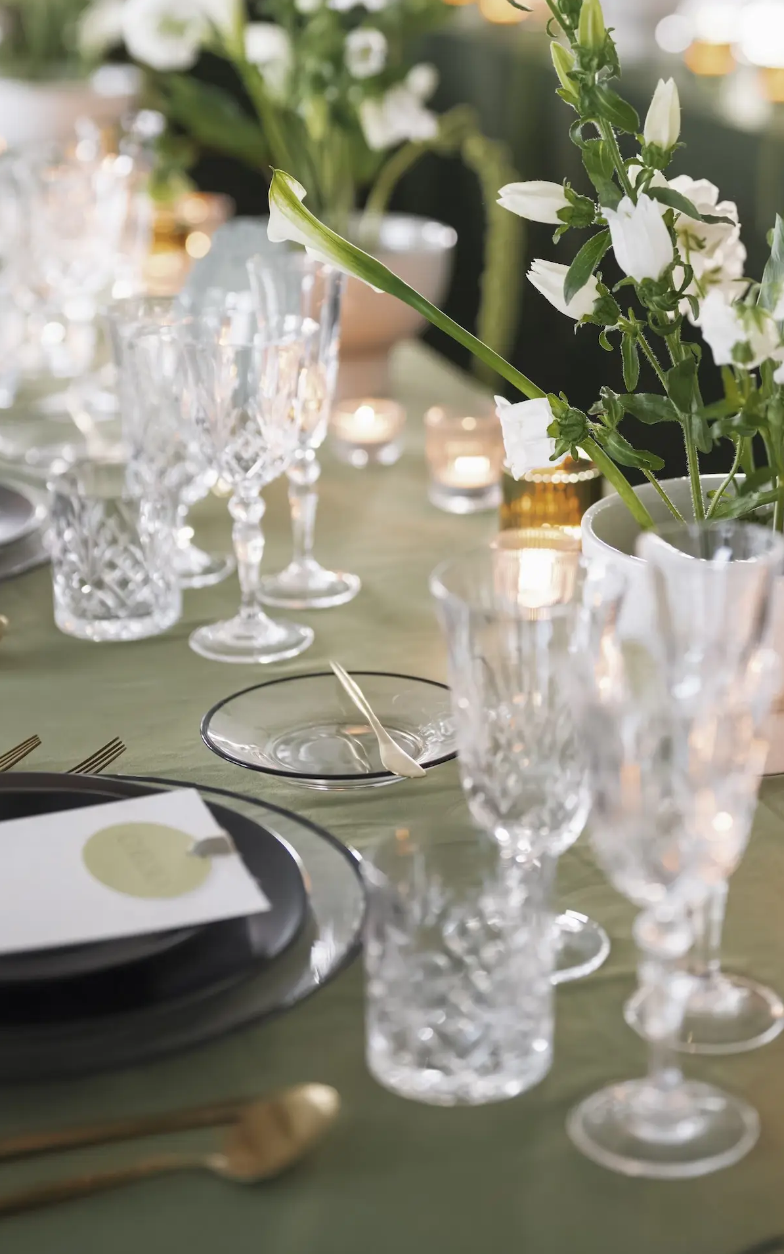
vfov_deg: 25.5
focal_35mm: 80
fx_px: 2736
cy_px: 288
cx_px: 539
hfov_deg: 16.3
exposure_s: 1/500
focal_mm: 50
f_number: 1.6
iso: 1600
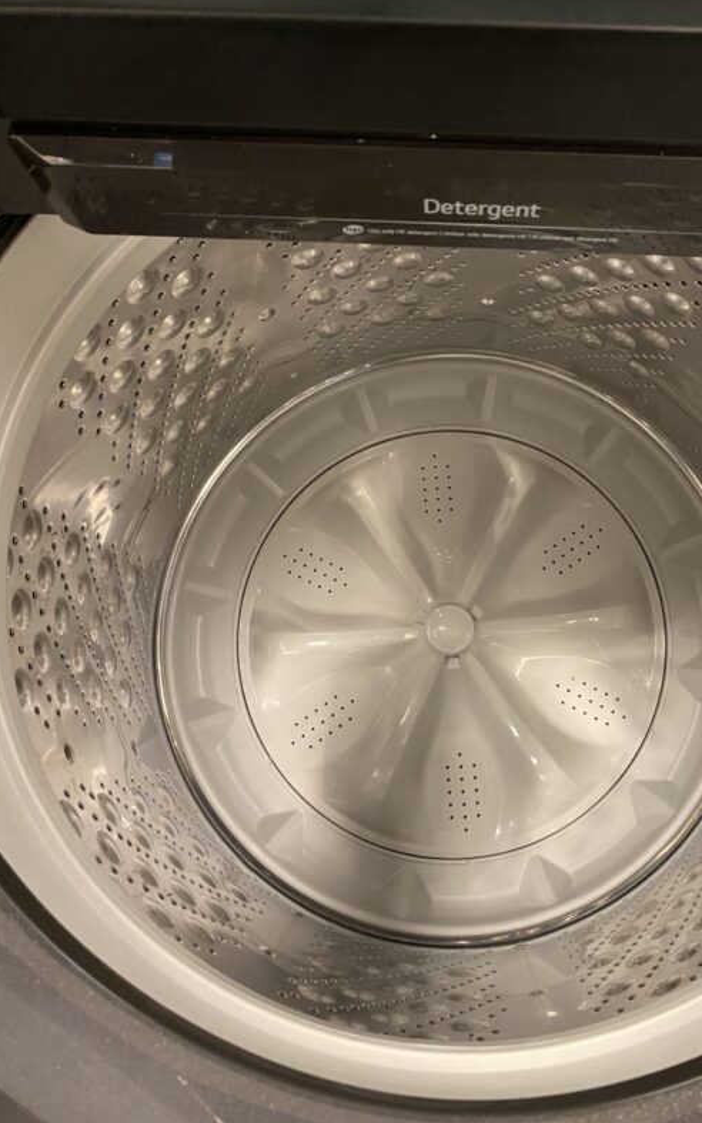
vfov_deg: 66.5
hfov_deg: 44.3
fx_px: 857
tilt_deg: -77.8
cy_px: 555
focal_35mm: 28
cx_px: 422
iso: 400
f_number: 1.8
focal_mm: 4.25
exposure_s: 1/44
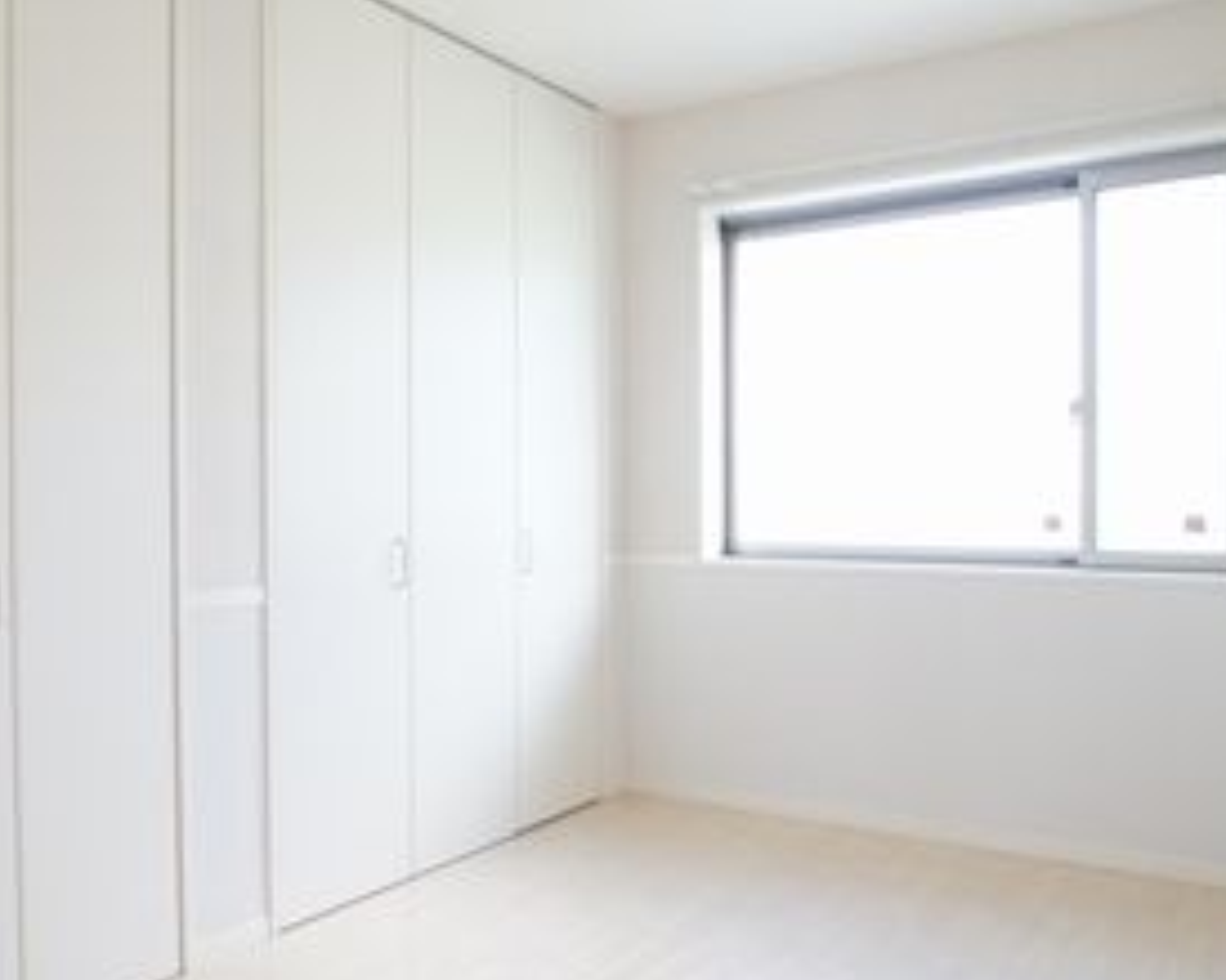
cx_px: 470
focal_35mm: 41
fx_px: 1487
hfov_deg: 44.5
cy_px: 517
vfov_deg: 36.5
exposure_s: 1/60
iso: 400
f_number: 4
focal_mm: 16
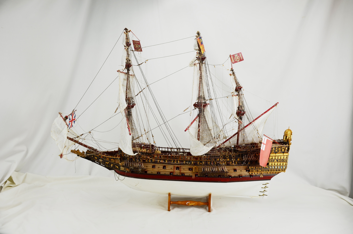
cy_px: 117
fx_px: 382
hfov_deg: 49.6
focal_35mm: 39
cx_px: 176
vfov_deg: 34.1
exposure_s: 1/60
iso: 100
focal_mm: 26
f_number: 4
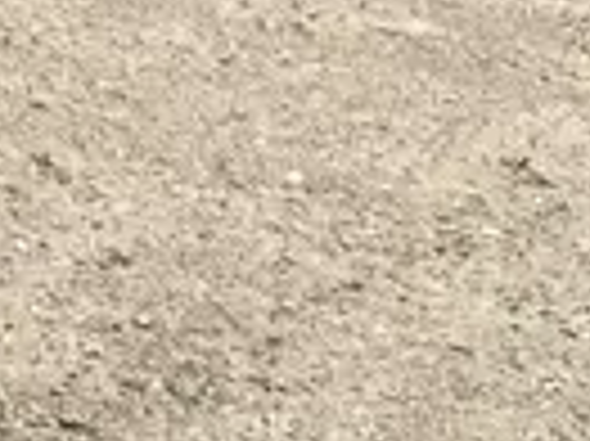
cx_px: -905
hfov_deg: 8.4
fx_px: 3627
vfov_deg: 6.4
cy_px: -846
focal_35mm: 213
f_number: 1.8
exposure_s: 1/1534
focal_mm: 3
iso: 25
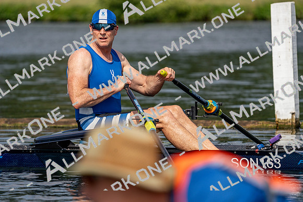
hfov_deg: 5.4
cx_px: 152
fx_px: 3216
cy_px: 101
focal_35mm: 382
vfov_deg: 3.6
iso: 160
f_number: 6.3
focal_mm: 382
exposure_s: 1/1600
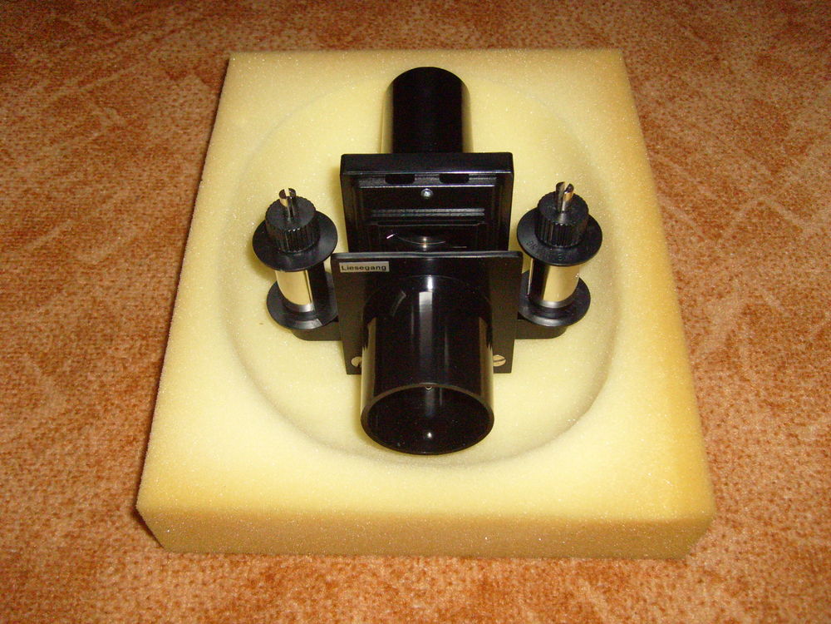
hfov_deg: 52.6
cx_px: 416
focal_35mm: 35
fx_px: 840
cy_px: 312
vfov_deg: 40.7
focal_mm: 5.8
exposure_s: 1/45
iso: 400
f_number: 2.8
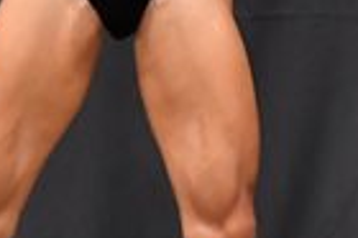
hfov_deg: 1.6
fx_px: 13191
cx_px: 508
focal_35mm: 1328
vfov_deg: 1.0
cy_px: -46
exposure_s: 1/400
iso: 5000
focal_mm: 160
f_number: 5.6
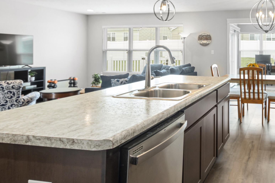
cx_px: 224
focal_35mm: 29
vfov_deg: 44.1
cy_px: 57
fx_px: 221
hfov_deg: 58.3
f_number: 8
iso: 320
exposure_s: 1/6
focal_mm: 10
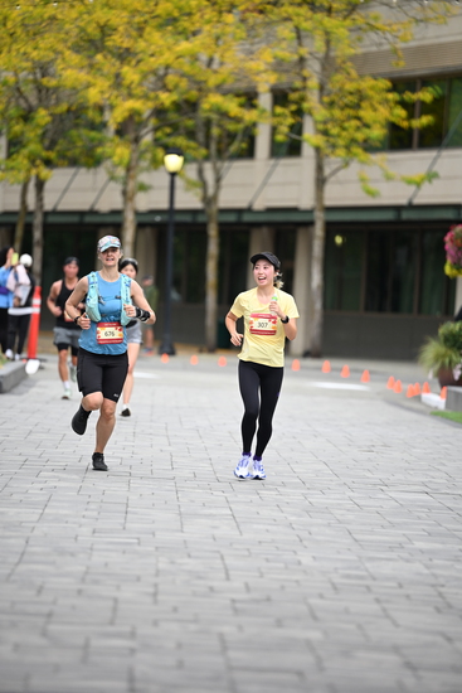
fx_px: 3463
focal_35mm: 180
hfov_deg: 7.6
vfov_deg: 11.4
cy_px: 346
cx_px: 231
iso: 640
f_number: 2.8
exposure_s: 1/2000
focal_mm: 180
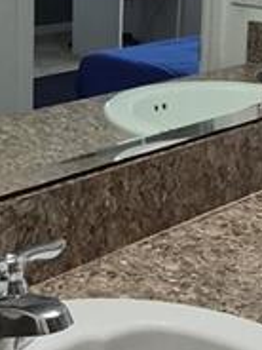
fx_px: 858
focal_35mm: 85
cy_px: 76
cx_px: 184
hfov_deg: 17.3
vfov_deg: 22.7
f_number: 2.2
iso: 50
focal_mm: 1.7
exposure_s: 1/120
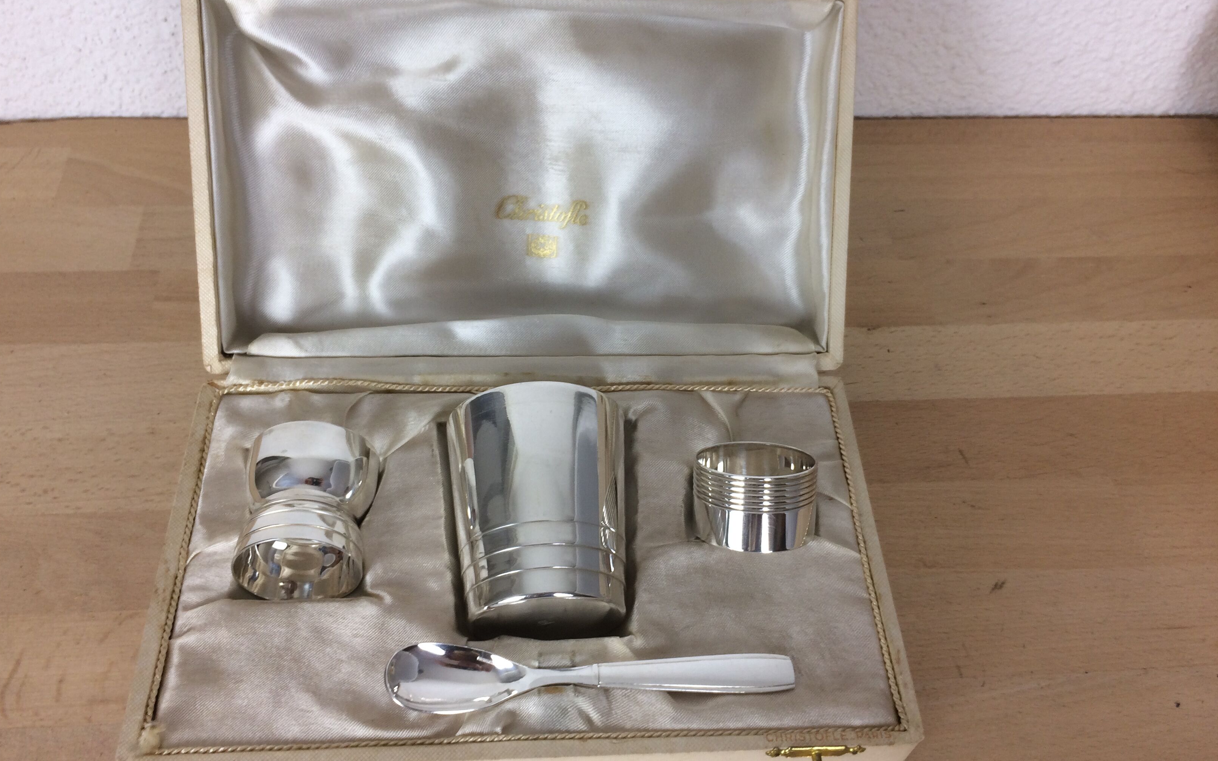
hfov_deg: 61.2
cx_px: 609
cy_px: 379
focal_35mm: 31
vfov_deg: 40.6
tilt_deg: -51.4
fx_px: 1029
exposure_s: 1/50
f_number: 2.2
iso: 40
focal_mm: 4.15
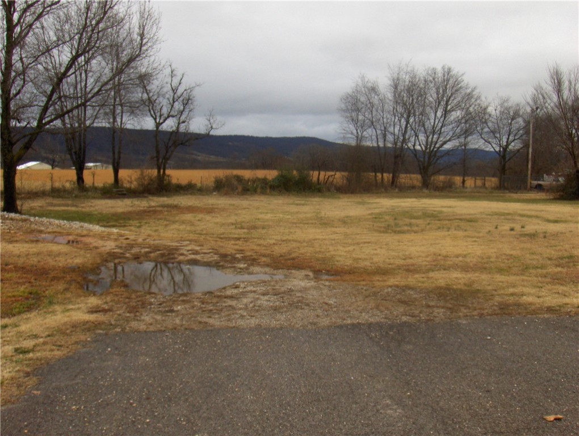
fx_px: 687
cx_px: 290
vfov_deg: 35.2
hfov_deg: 45.7
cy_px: 218
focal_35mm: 41
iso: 109
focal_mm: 6.5
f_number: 3.5
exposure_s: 1/136
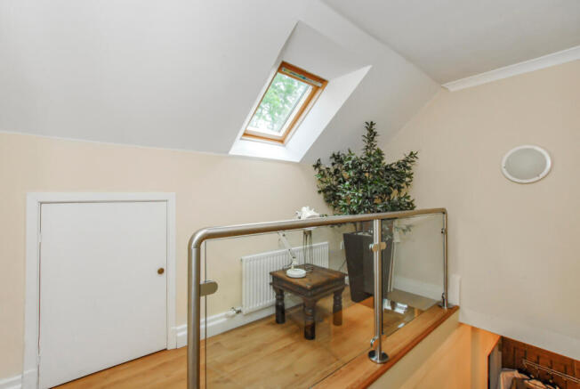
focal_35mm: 15
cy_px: 194
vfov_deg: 77.5
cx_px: 290
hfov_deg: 100.3
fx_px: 242
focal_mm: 10
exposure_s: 1/2
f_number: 16
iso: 400
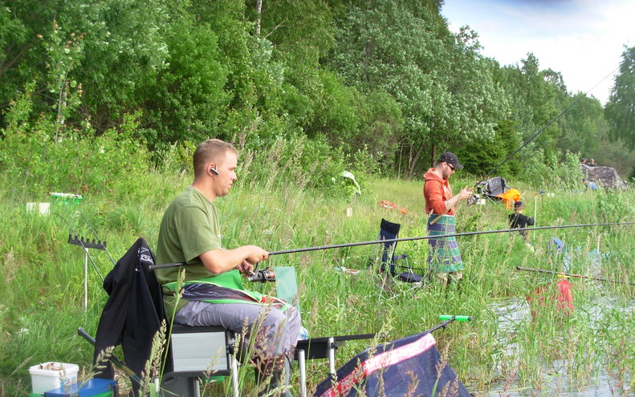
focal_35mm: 75
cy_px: 234
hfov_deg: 27.5
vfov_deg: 17.4
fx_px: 1298
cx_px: 319
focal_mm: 11.5
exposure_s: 1/161
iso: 50
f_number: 3.5
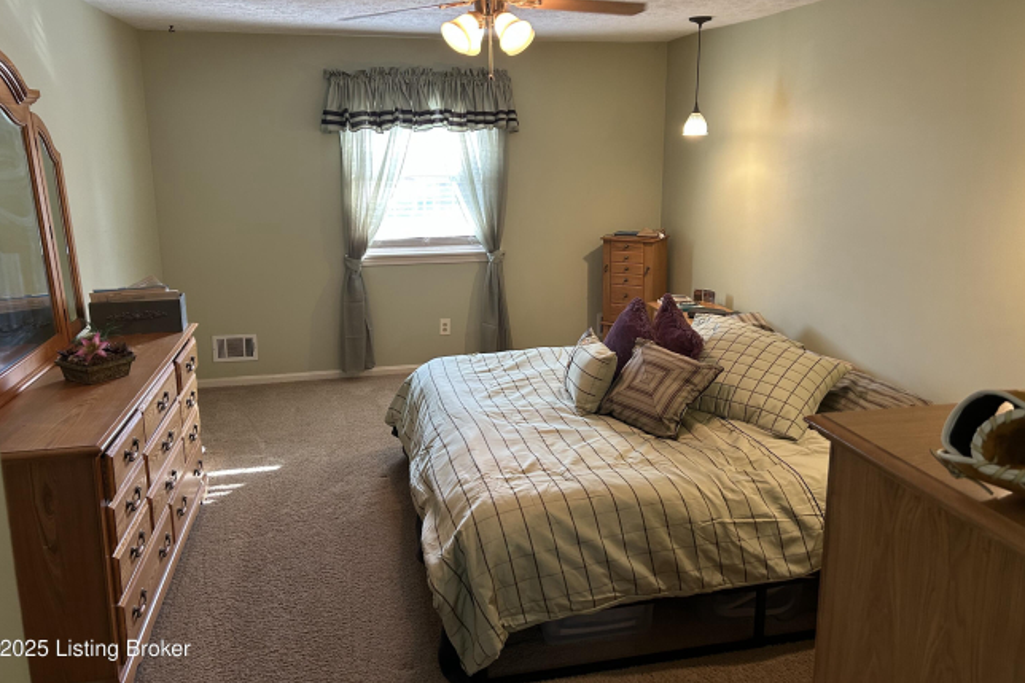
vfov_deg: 46.2
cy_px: 287
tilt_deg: -10.9
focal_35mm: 28
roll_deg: -0.3
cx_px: 512
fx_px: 797
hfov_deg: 65.5
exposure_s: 1/60
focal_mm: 5.7
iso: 160
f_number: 1.5
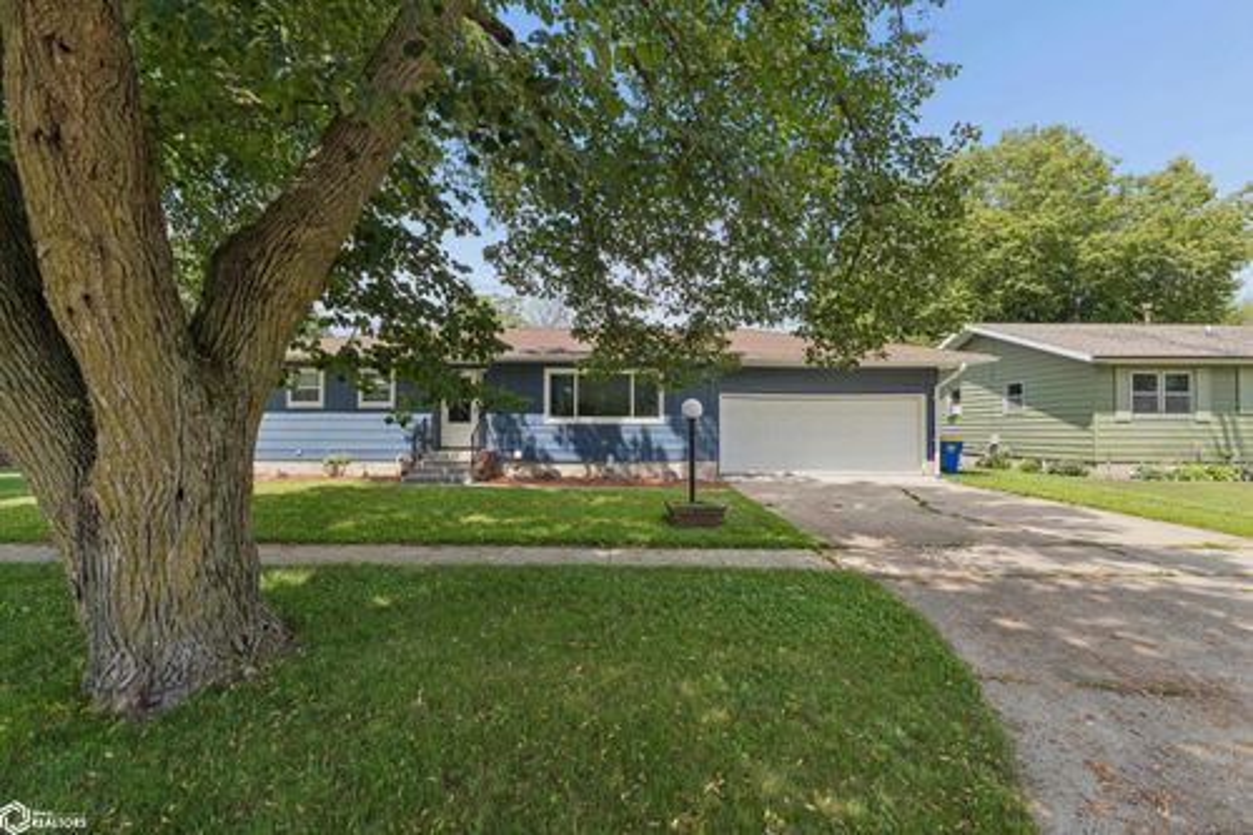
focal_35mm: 16
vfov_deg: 74.1
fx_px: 553
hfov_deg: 97.1
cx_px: 626
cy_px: 418
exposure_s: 1/200
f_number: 8
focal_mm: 10.6
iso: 200
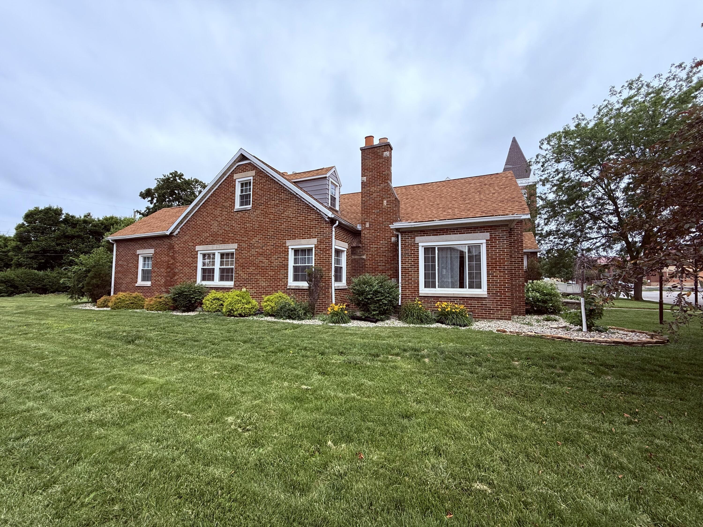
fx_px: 284
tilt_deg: +3.9
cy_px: 264
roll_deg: -0.7
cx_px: 352
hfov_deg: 102.1
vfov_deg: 85.7
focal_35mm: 14
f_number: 2.2
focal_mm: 2.22
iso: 50
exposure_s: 1/1235
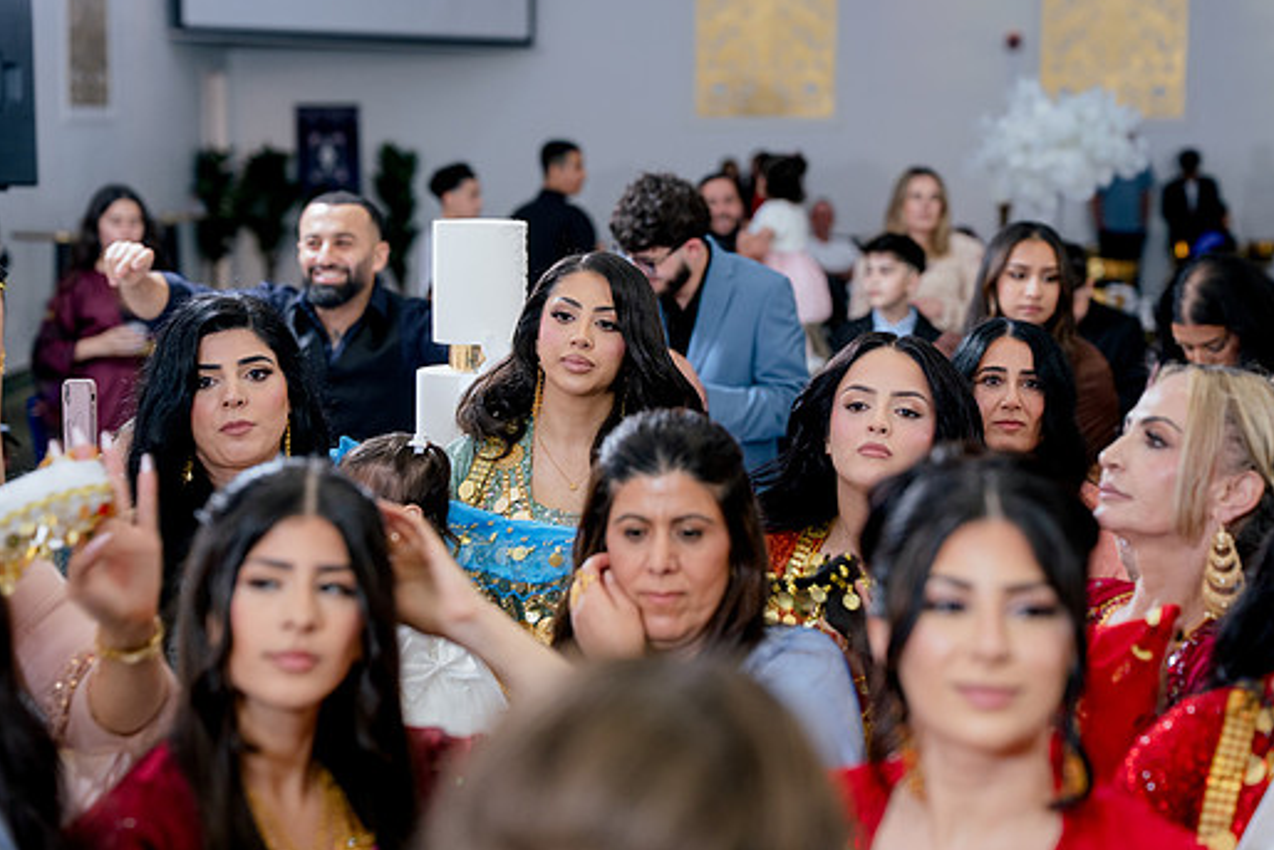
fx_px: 2796
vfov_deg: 17.3
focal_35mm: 79
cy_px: 380
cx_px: 615
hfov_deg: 25.7
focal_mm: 70
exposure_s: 1/160
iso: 800
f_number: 2.8
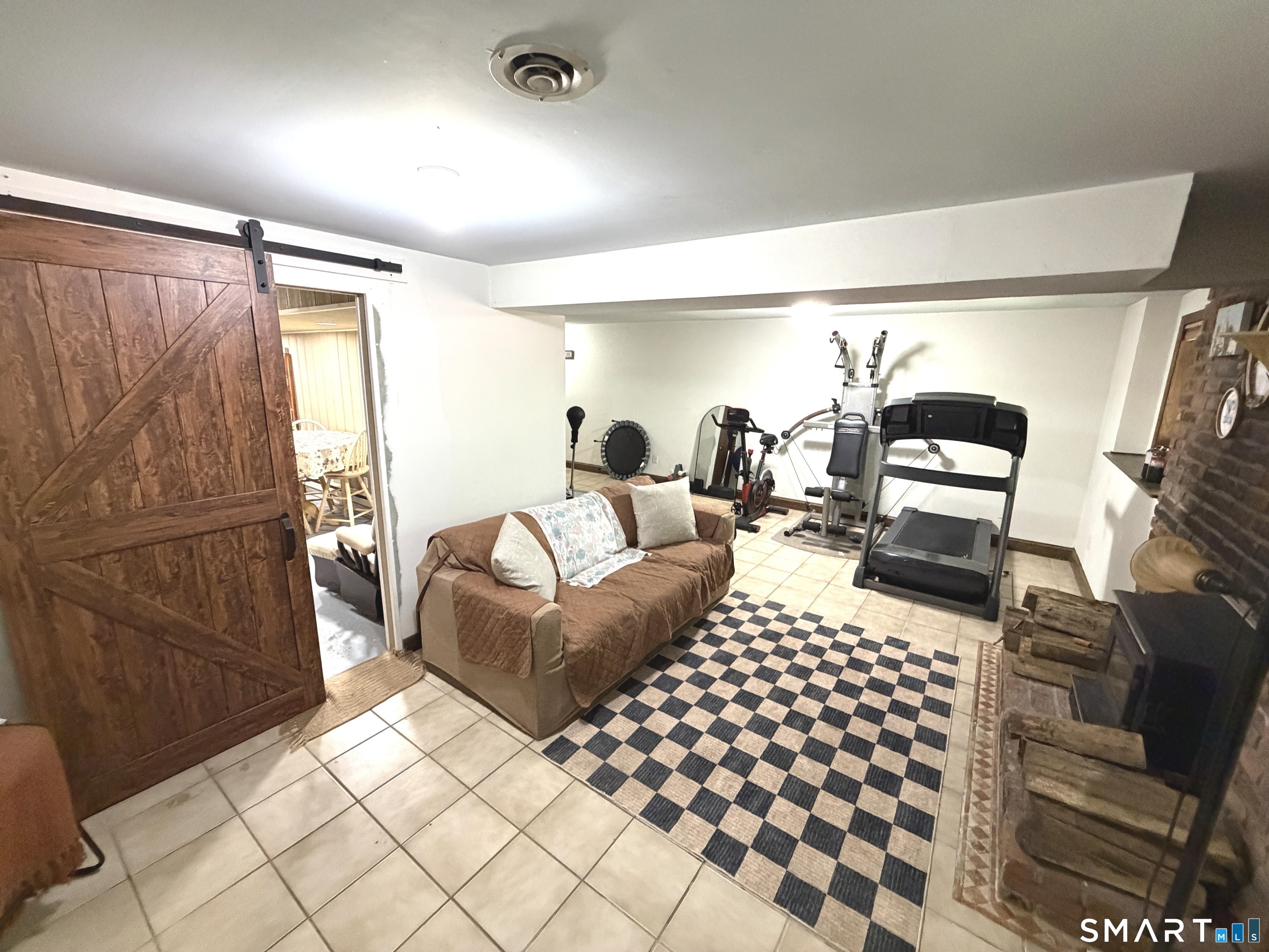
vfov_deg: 85.7
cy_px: 476
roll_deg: -0.8
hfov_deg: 102.1
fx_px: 513
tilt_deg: -12.1
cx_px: 634
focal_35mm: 14
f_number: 2.2
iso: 640
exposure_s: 1/60
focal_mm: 2.22
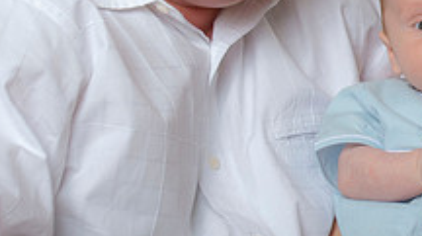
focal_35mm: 274
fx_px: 3063
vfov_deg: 4.4
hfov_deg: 7.8
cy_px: 37
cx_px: 569
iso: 250
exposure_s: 1/200
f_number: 5.6
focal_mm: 80
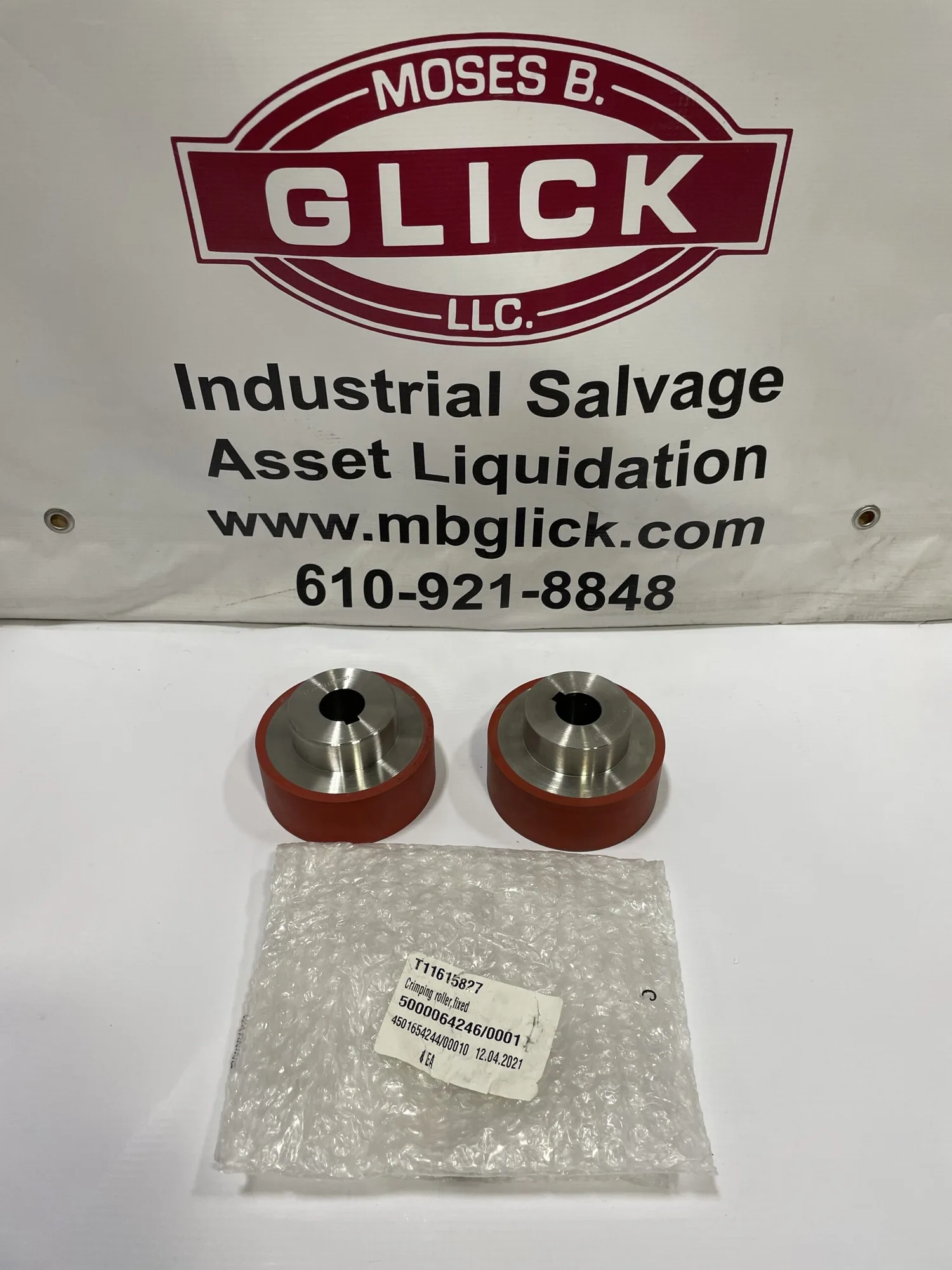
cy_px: 635
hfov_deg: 53.1
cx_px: 476
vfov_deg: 67.3
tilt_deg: -41.4
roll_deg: -2.5
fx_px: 953
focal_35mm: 26
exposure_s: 1/60
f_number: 1.6
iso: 80
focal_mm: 4.2
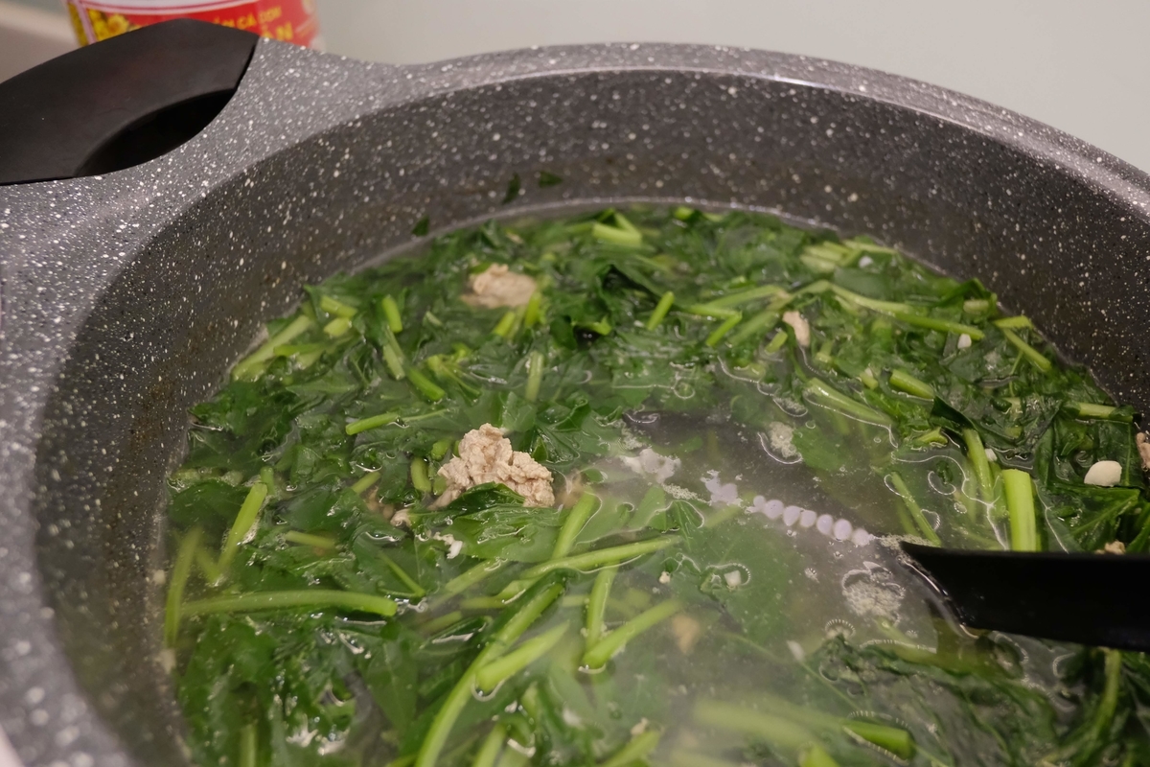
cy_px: 384
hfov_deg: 67.4
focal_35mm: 27
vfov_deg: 47.9
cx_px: 575
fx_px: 862
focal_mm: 18
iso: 3200
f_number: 4
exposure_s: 1/80
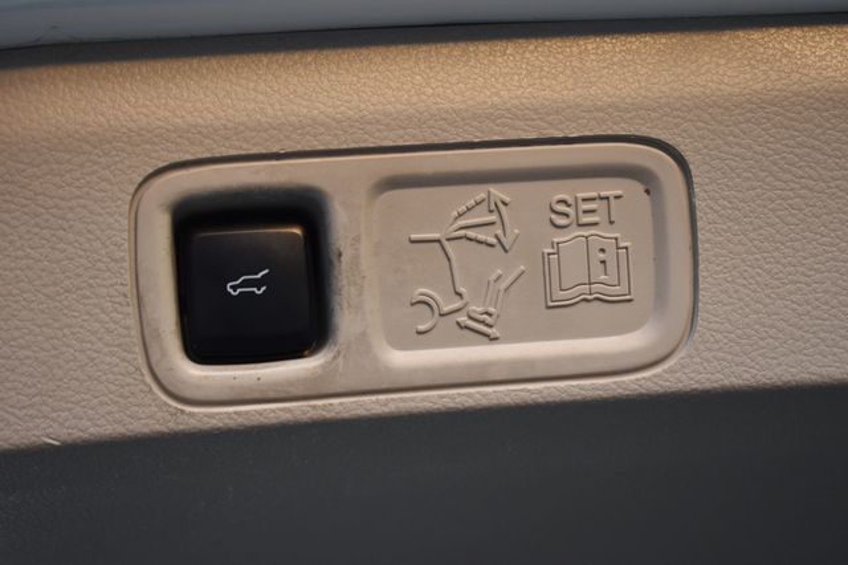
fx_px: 1589
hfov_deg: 29.9
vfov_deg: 20.1
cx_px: 424
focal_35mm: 68
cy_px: 282
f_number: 5
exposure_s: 1/60
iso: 500
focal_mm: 45
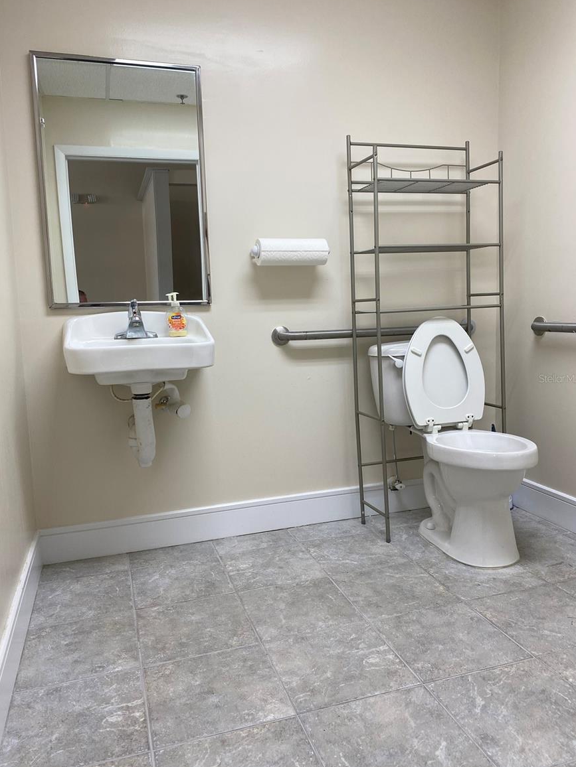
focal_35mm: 27
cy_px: 378
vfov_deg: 65.3
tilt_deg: -7.1
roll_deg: +0.6
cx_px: 287
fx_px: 599
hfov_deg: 51.4
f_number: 1.8
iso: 64
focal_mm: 4.25
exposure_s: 1/120
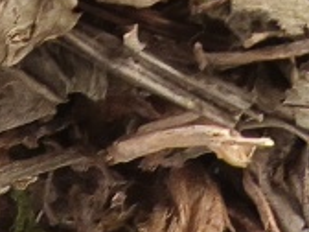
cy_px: -254
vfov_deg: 11.1
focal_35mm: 119
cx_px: 55
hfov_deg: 16.4
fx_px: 1062
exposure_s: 1/50
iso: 521
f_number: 2
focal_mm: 2.32
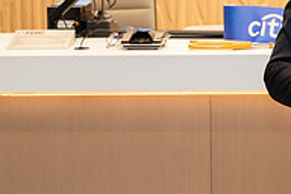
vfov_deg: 9.1
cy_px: -19
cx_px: 350
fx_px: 1204
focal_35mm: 149
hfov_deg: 13.4
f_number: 4
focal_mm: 47
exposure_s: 1/160
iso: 400
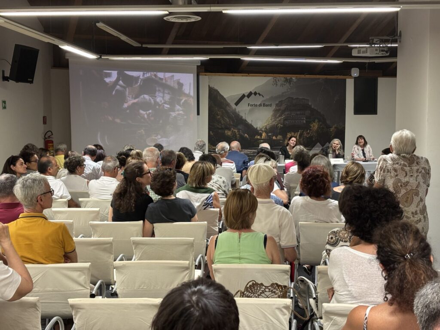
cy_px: 165
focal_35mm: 52
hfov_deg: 36.8
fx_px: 661
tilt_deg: -4.3
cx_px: 220
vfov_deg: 28.0
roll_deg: -0.2
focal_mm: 5.96
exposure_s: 1/33
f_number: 1.6
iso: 160
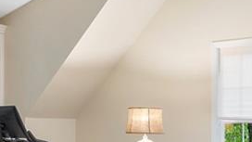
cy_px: 140
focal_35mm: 71
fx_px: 474
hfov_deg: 29.7
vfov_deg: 16.7
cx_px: 133
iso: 640
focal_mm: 18
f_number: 7.1
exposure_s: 1/30
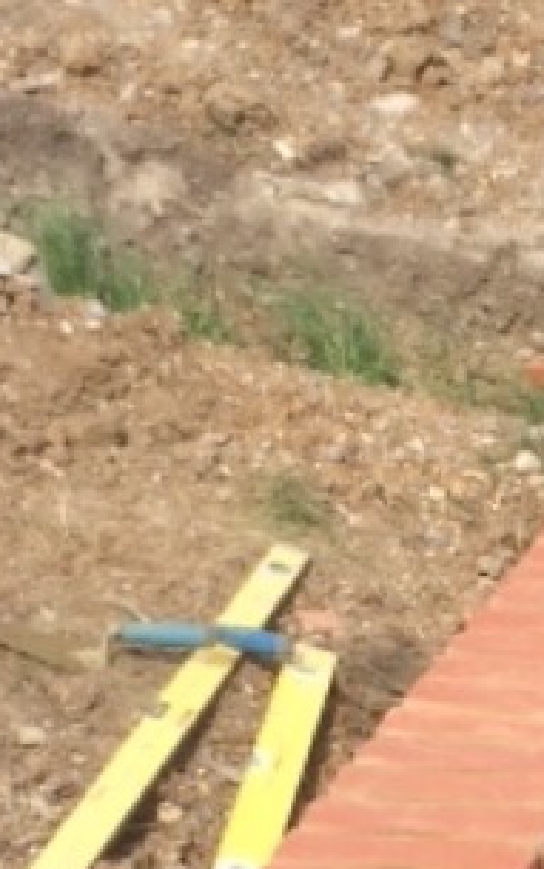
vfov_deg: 17.0
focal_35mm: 121
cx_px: 743
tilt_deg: -22.9
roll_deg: -0.5
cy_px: 752
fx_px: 2866
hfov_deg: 10.6
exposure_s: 1/855
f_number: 2.2
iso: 32
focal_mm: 4.15
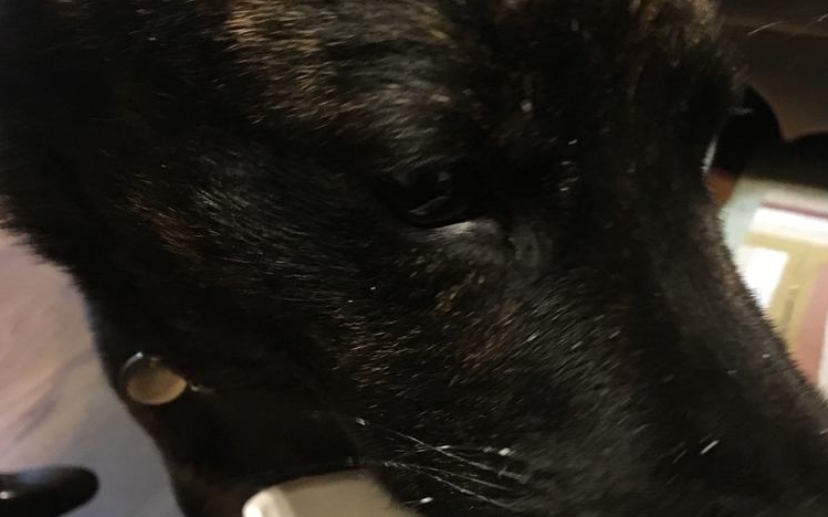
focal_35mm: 42
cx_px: 417
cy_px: 279
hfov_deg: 47.2
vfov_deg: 30.5
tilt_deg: -31.4
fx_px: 948
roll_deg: +0.9
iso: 320
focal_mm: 4.15
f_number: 2.2
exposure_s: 1/15
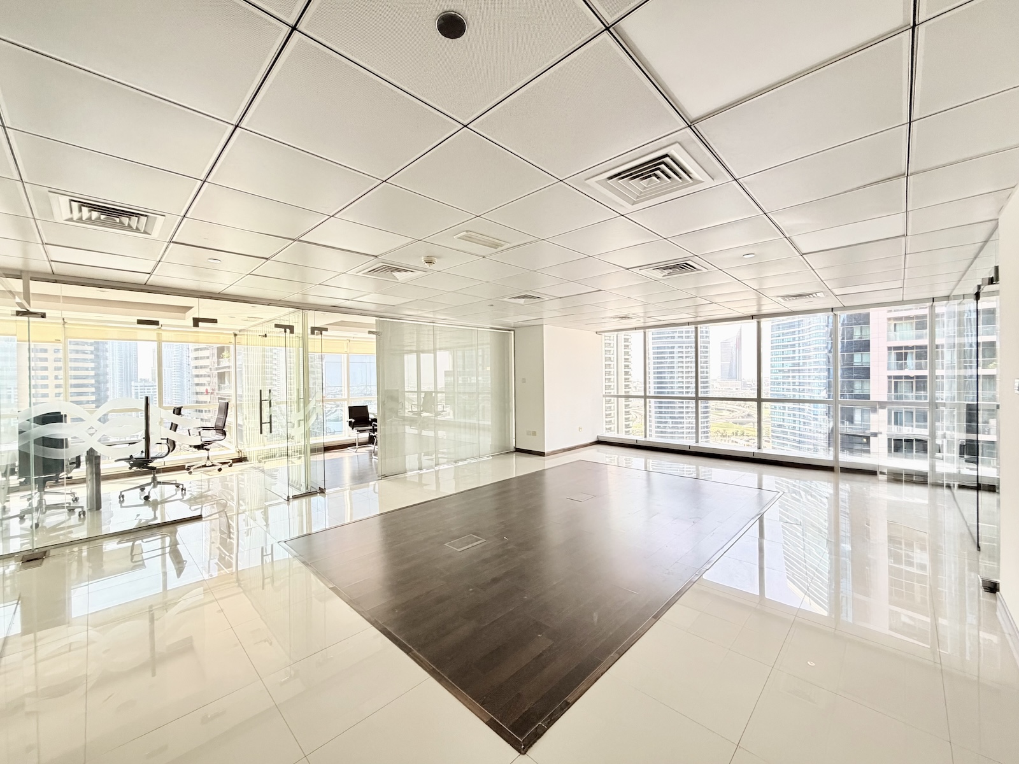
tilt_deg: -1.0
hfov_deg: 102.1
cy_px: 382
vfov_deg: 85.7
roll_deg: +1.2
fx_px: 412
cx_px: 510
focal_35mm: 14
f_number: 2.2
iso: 320
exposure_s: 1/103
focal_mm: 2.22
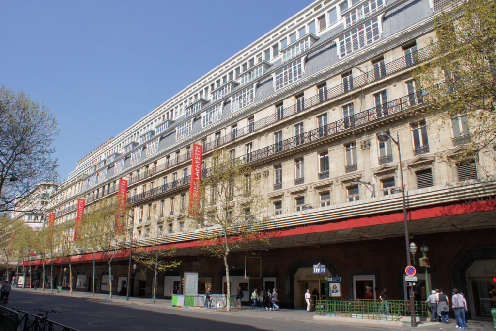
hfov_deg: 67.4
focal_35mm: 27
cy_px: 166
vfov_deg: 47.9
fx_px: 372
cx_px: 248
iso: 200
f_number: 10
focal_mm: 18
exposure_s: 1/320
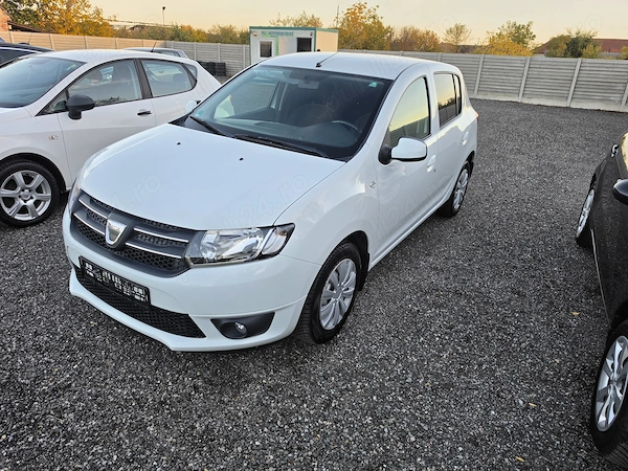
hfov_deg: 73.9
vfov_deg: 58.9
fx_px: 417
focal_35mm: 23
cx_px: 314
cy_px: 236
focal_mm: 6.5
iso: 20
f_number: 1.4
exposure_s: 1/359
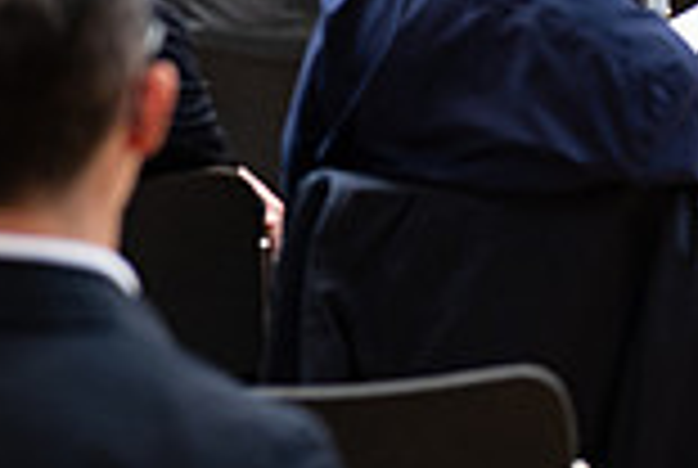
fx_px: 3691
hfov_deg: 10.2
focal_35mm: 190
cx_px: 1234
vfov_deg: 7.1
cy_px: -227
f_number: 2.8
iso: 800
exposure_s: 1/200
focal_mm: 50
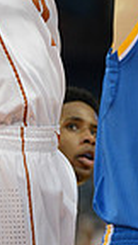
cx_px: 18
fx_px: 3181
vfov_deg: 4.4
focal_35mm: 489
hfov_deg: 2.5
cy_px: -61
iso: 3200
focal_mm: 150
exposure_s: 1/1600
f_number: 2.8
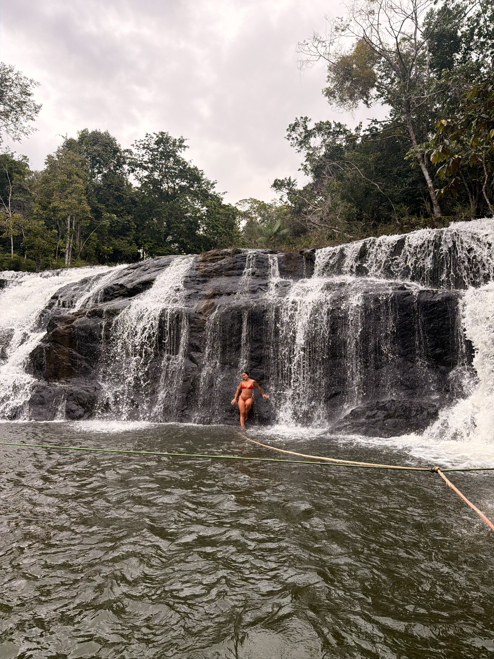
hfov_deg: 56.8
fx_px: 457
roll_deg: -0.8
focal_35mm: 24
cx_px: 247
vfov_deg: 71.6
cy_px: 330
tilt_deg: +4.2
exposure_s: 1/478
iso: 100
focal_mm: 6.76
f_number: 1.78
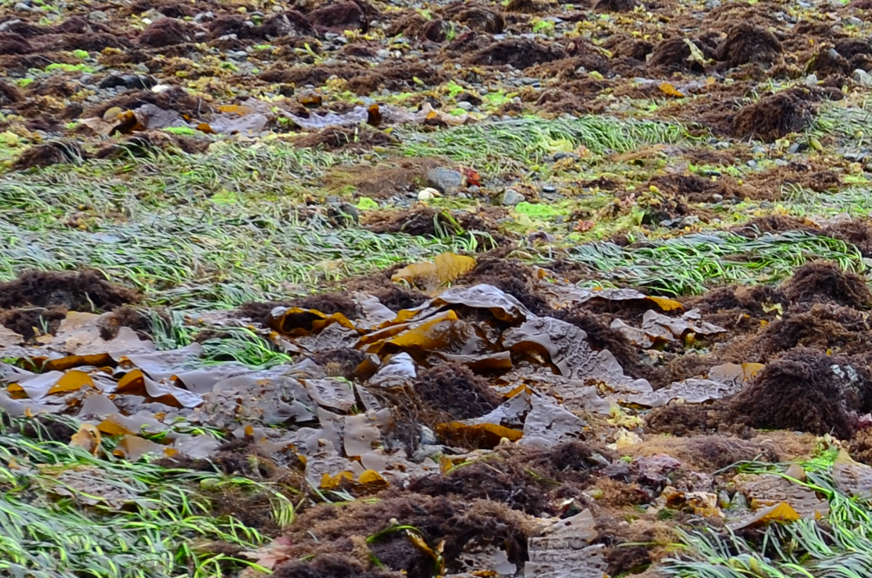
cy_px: 762
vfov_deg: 12.4
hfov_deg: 18.1
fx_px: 2562
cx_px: 1119
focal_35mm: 106
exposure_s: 1/200
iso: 110
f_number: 3.5
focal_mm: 18
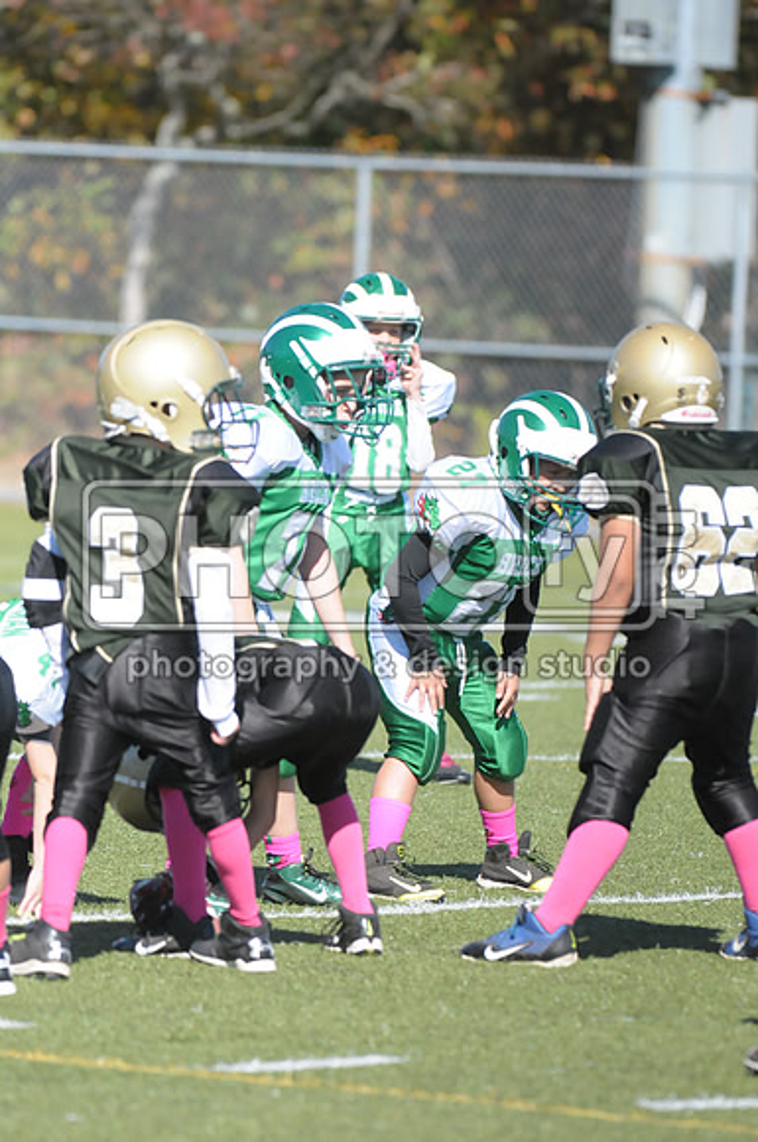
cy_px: 571
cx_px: 379
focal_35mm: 360
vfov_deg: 5.7
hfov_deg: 3.8
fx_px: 11403
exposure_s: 1/8000
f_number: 4
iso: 1600
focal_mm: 240
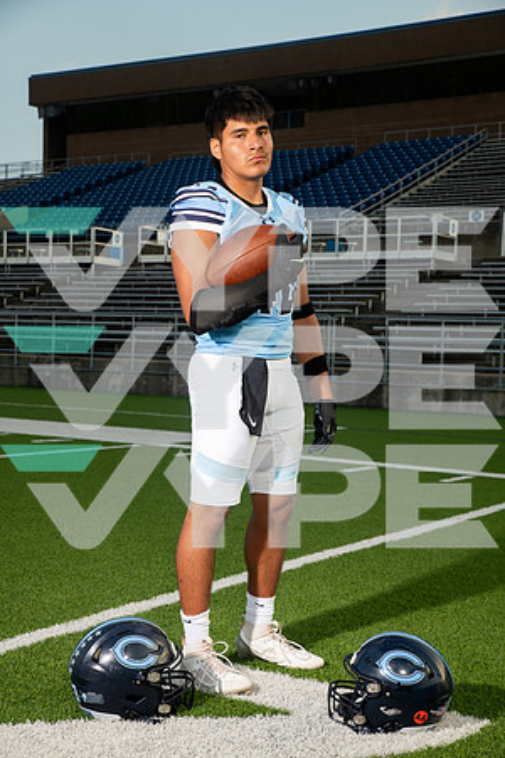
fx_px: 1157
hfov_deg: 24.6
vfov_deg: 36.2
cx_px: 252
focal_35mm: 55
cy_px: 379
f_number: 7.1
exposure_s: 1/320
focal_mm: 55
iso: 200
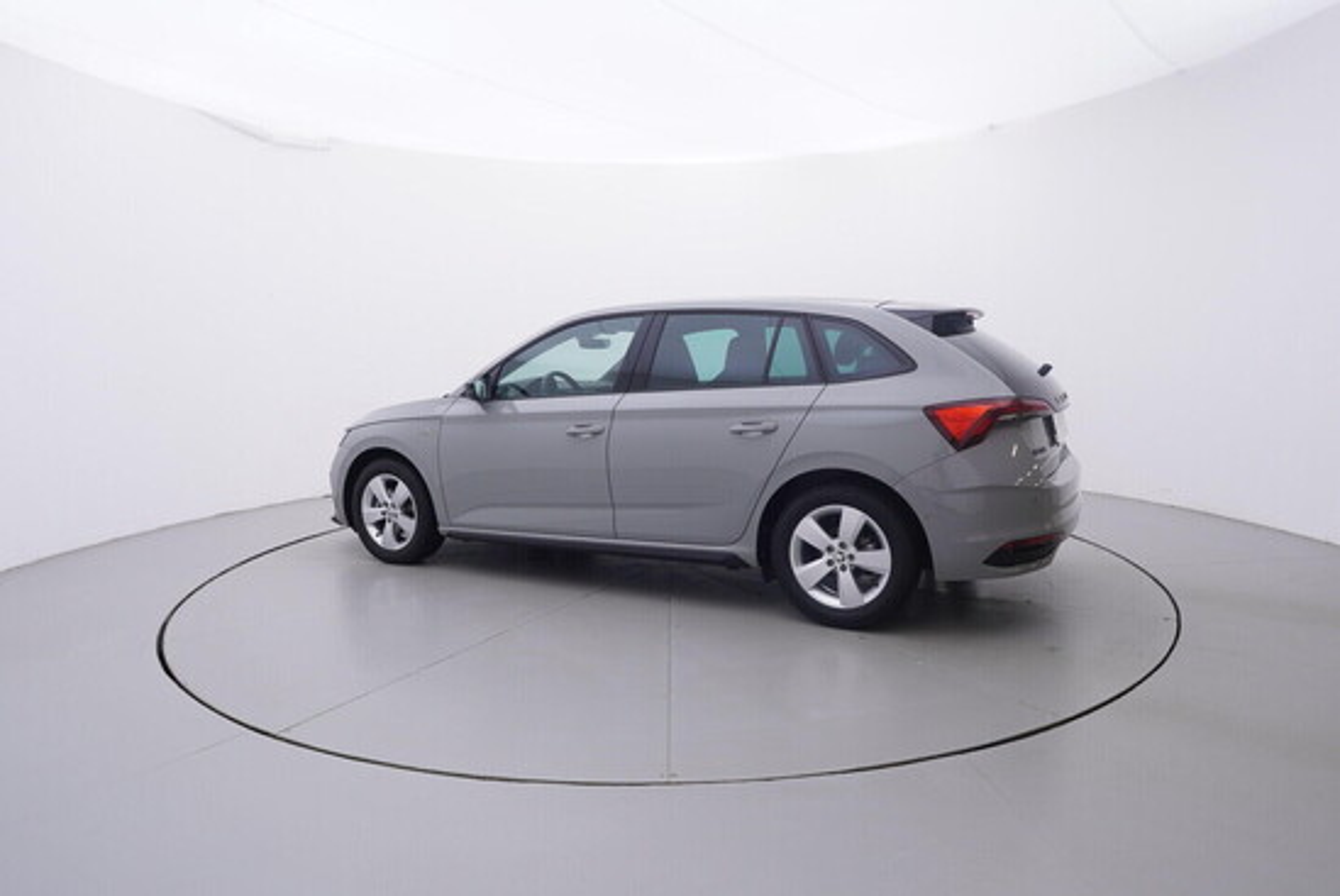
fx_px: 838
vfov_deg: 56.2
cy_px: 448
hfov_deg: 77.3
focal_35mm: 22
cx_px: 670
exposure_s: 1/80
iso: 200
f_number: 5
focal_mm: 15
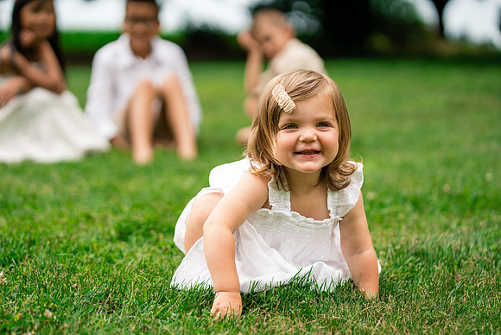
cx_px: 250
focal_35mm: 85
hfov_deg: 23.9
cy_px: 168
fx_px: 1183
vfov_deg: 16.1
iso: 400
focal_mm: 85
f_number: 2.5
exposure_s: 1/2500
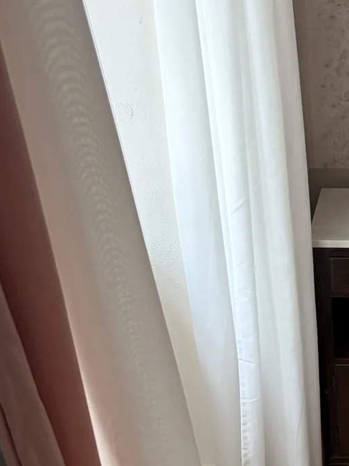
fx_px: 821
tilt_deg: -35.4
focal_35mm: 61
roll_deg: -2.0
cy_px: 413
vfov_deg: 30.4
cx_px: 391
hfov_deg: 22.5
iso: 125
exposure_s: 1/122
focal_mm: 5.96
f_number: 1.6
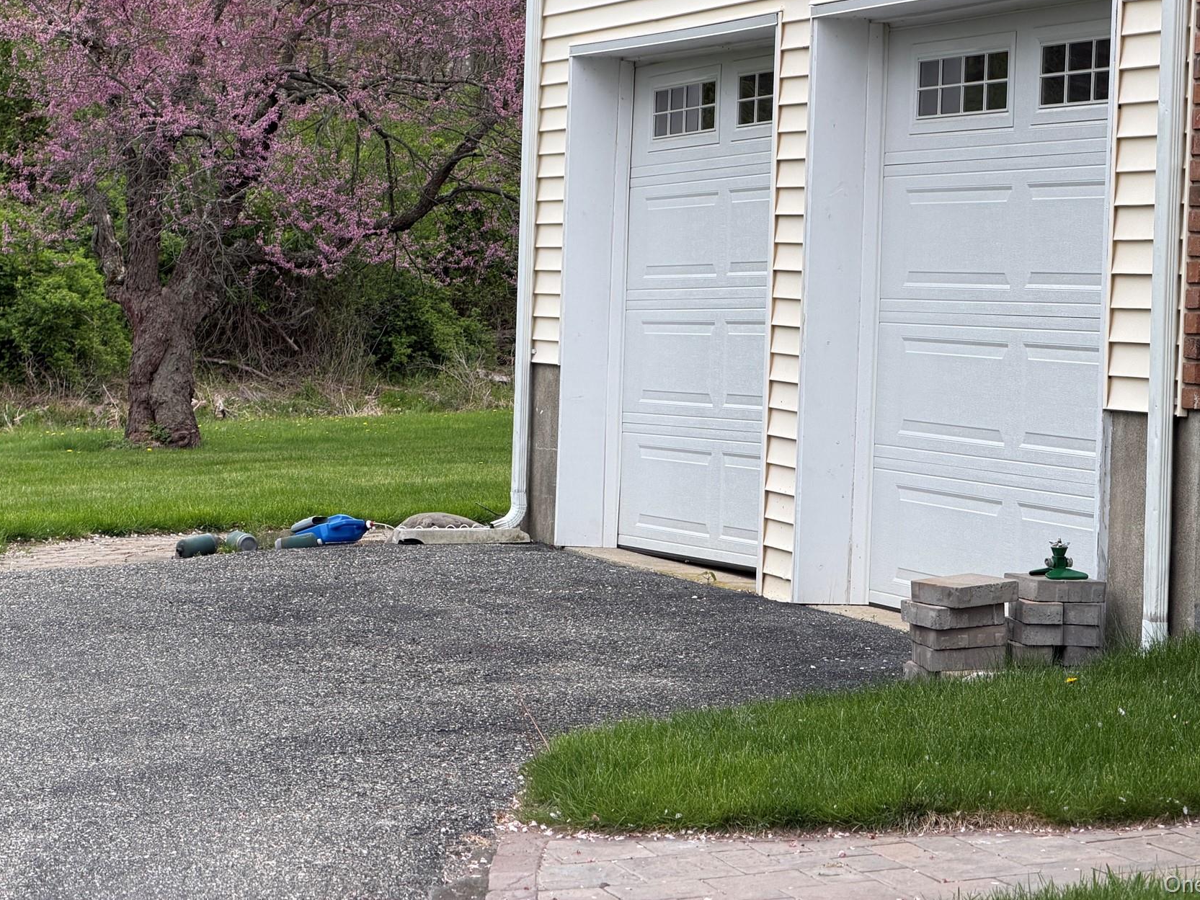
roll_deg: -2.7
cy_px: 348
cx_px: 572
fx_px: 4264
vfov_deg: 12.0
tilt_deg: -0.5
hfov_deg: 16.0
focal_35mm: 123
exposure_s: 1/194
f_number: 2.8
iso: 50
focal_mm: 16.89
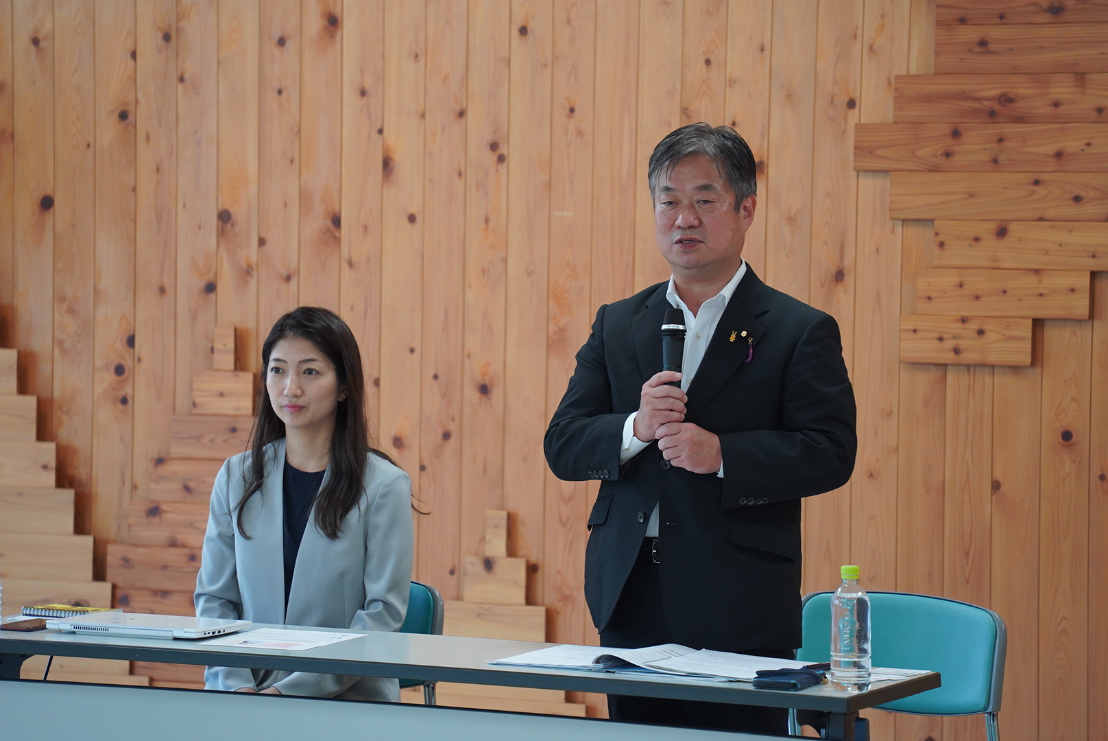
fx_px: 4681
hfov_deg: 13.5
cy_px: 370
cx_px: 554
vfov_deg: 9.0
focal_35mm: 152
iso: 2500
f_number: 5.6
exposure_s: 1/160
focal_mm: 152
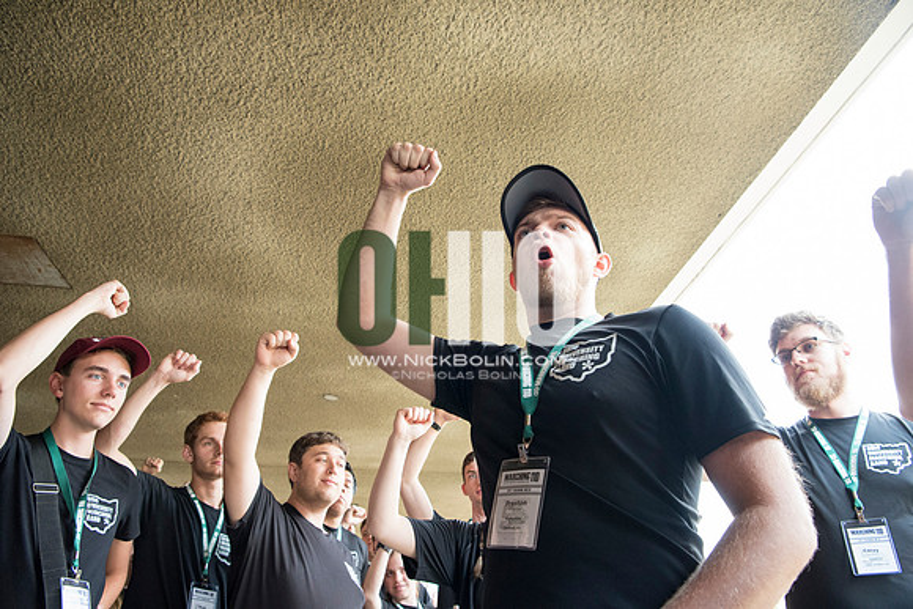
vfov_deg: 53.2
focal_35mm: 24
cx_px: 456
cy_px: 304
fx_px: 609
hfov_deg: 73.7
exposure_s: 1/250
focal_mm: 24
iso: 2500
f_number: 5
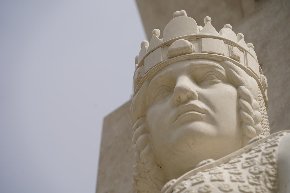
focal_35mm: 191
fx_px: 1538
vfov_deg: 7.2
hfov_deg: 10.8
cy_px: 96
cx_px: 145
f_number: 7.1
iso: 100
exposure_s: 1/250
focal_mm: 191
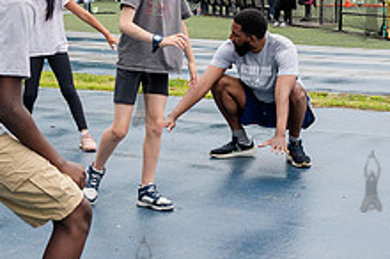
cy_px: 79
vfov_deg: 14.6
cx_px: 156
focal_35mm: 93
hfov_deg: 21.9
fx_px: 1006
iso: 400
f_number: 4.5
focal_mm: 26
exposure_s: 1/1000
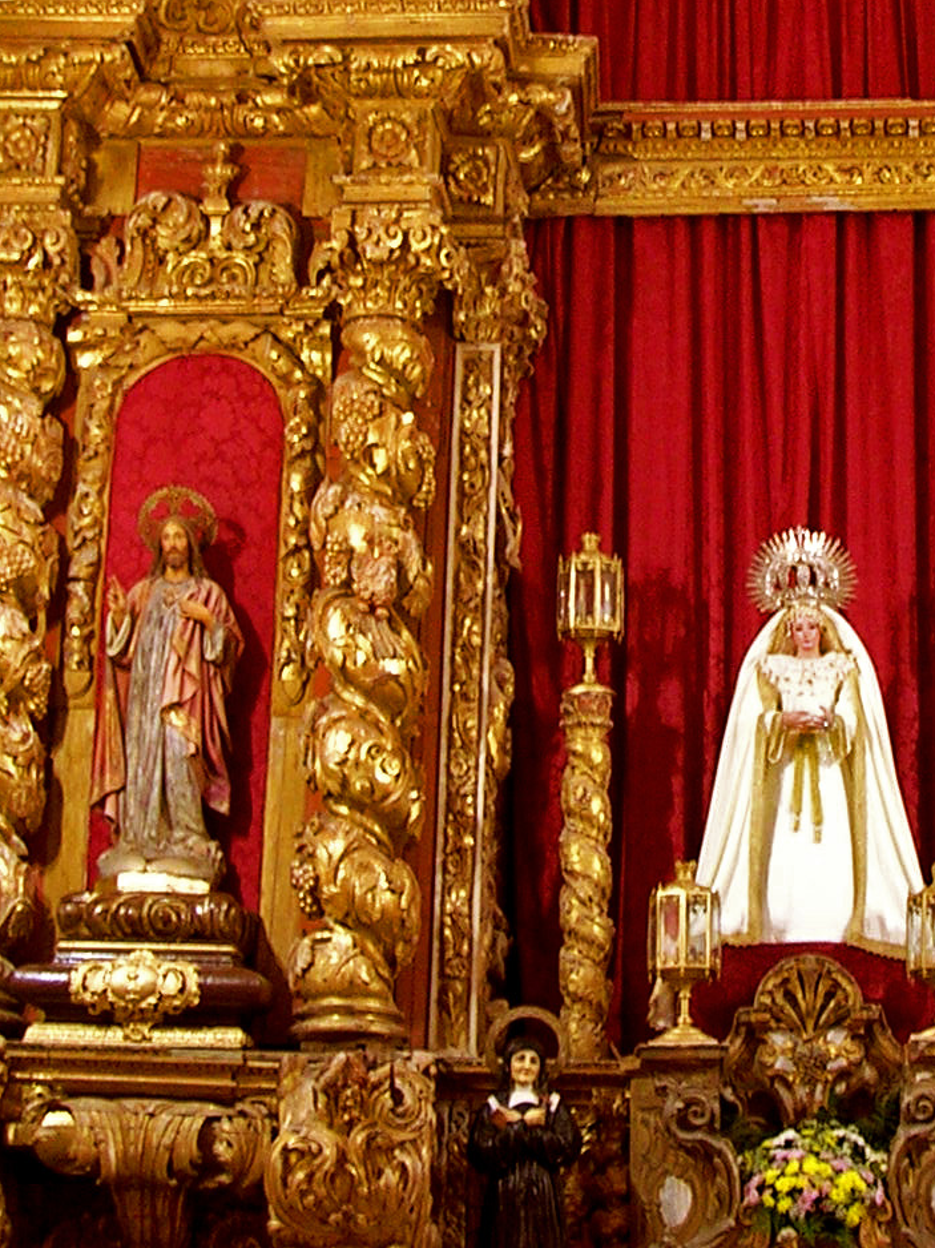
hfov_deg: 17.6
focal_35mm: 83
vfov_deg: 23.5
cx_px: 773
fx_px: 2991
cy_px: 439
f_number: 2.8
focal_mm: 5.8
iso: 65
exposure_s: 1/5.7
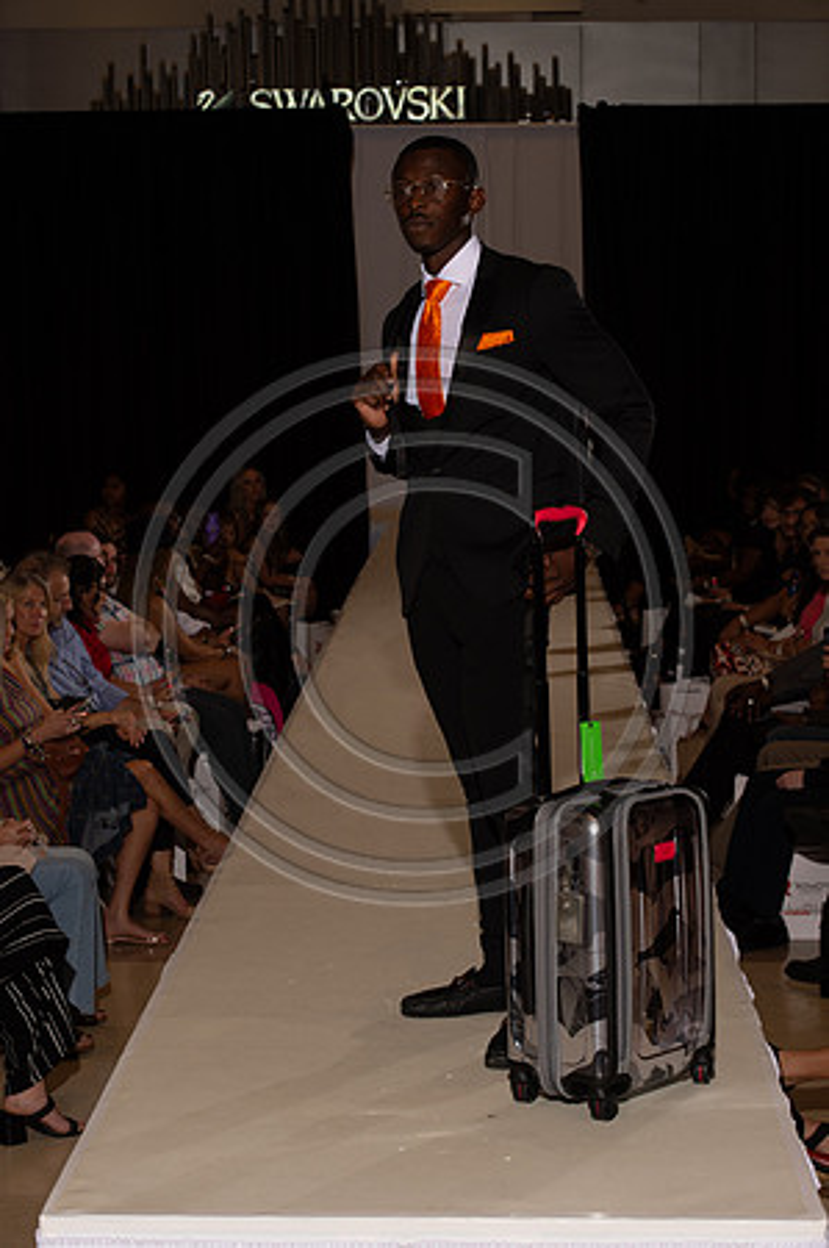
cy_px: 624
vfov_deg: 25.4
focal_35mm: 80
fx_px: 2770
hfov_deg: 17.0
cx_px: 414
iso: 800
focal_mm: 80
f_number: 9
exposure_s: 1/250
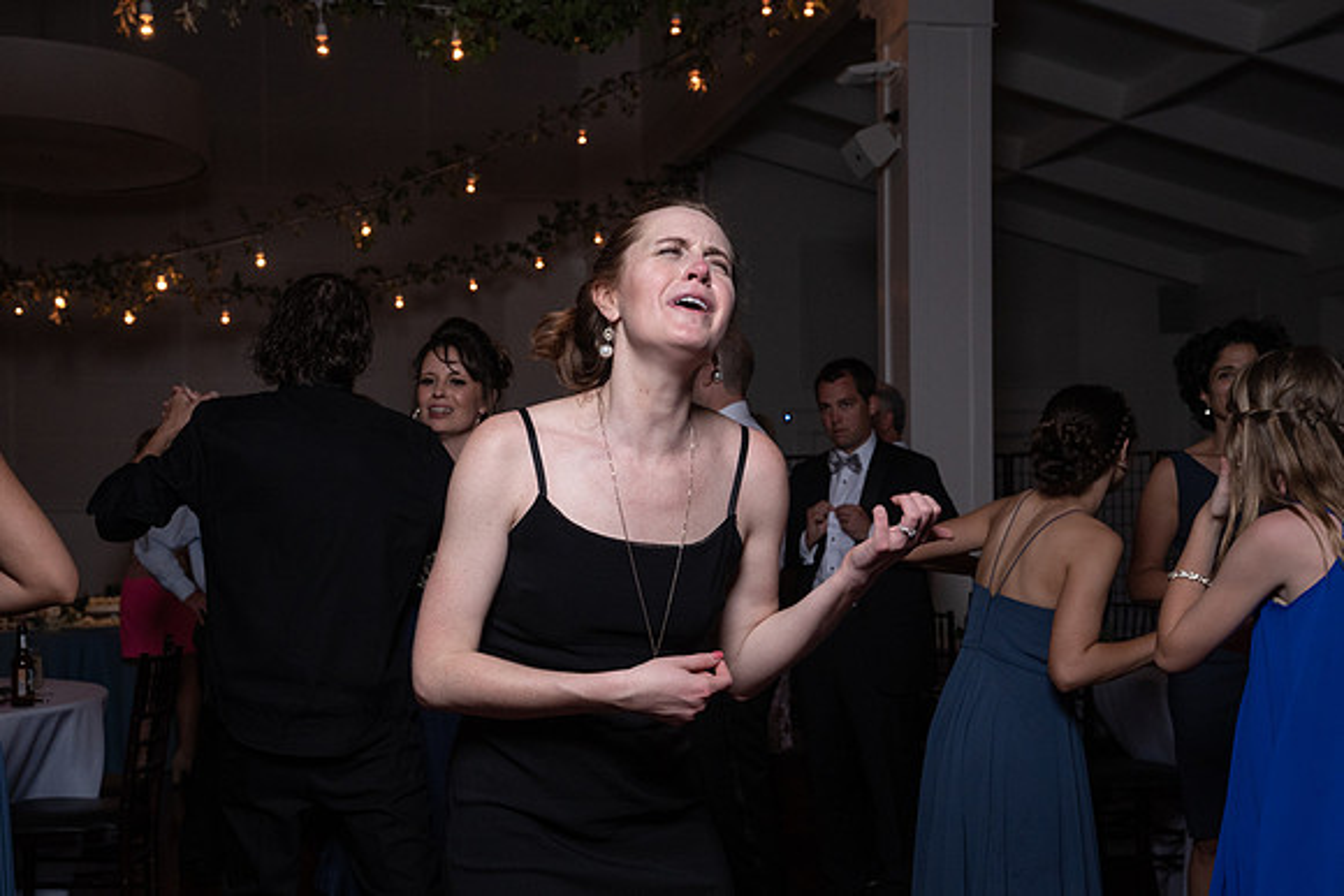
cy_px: 535
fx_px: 1606
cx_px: 580
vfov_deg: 31.1
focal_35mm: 43
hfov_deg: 45.3
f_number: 5.6
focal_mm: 35
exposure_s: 1/200
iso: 2000
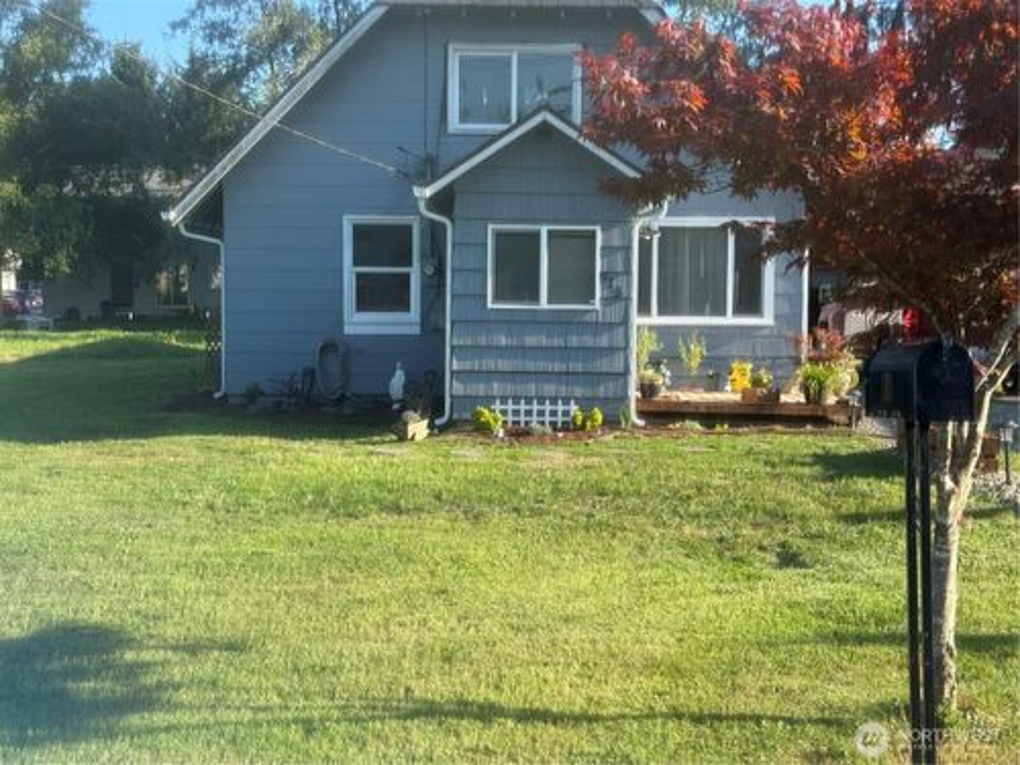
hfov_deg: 39.7
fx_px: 1414
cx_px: 510
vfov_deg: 30.3
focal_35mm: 48
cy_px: 382
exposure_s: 1/1754
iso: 80
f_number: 1.78
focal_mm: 6.76
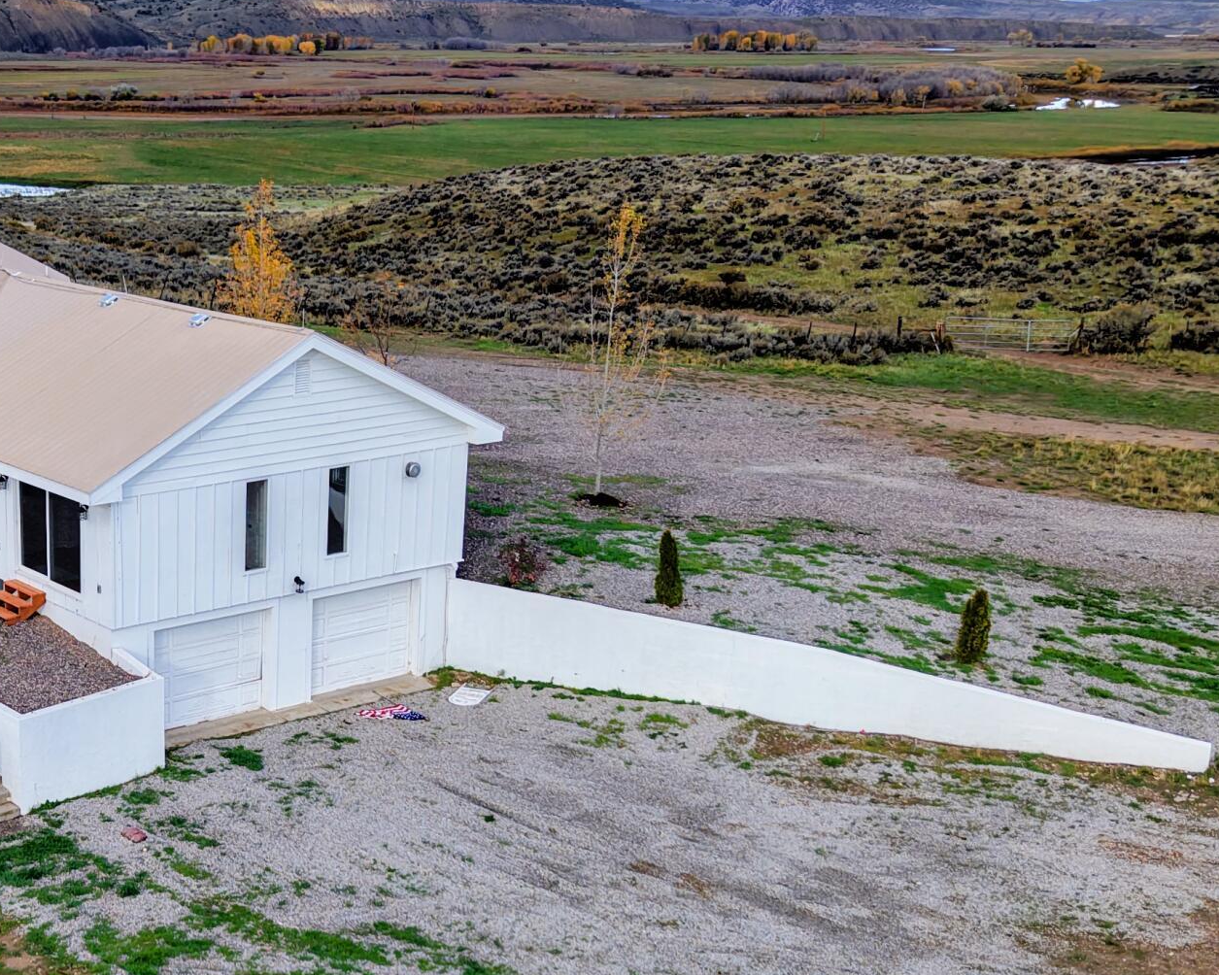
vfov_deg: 27.0
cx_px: 153
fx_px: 2020
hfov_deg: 32.2
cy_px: 646
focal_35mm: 56
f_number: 1.8
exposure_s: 1/40
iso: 100
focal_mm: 8.67
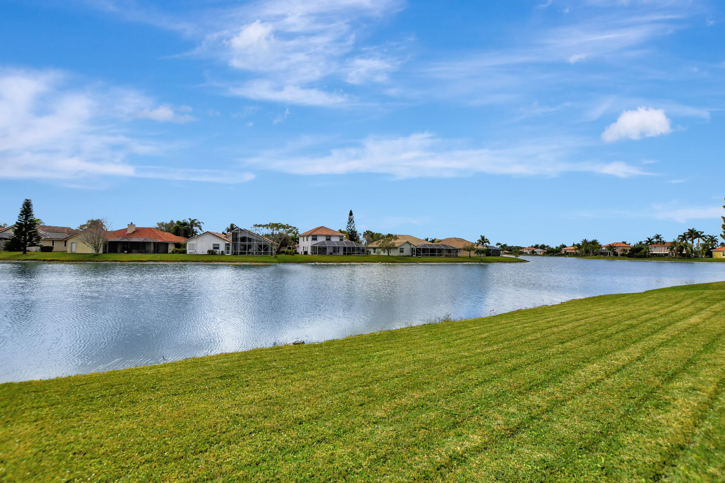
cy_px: 242
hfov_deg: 100.4
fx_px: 302
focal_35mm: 15
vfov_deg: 77.3
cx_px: 362
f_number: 8
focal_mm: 10
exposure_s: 1/8000
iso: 1000
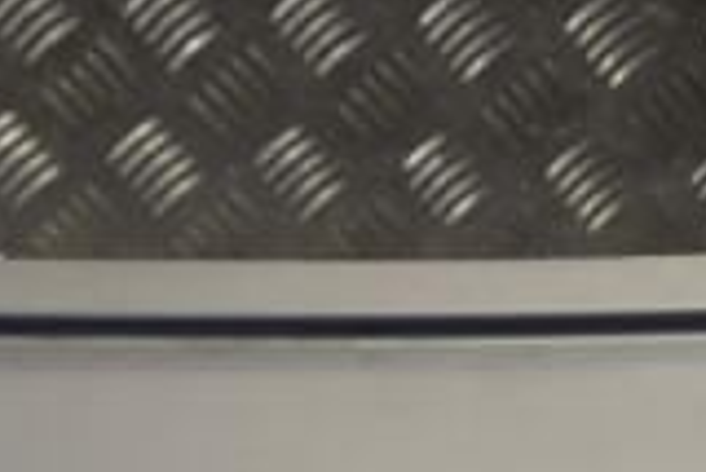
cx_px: -490
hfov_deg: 11.4
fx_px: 3317
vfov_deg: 8.1
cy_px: 335
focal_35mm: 169
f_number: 4.5
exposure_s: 1/60
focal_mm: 30
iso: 100
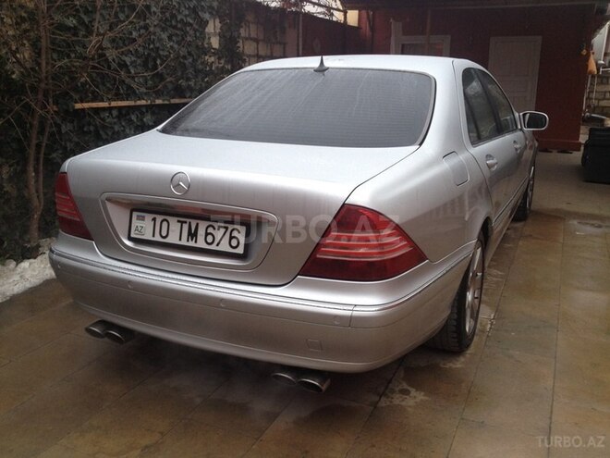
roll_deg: -1.4
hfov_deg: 52.6
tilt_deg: -15.9
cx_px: 305
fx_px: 617
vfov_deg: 40.7
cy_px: 229
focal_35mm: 35
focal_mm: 4.28
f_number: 2.4
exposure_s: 1/20
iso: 50
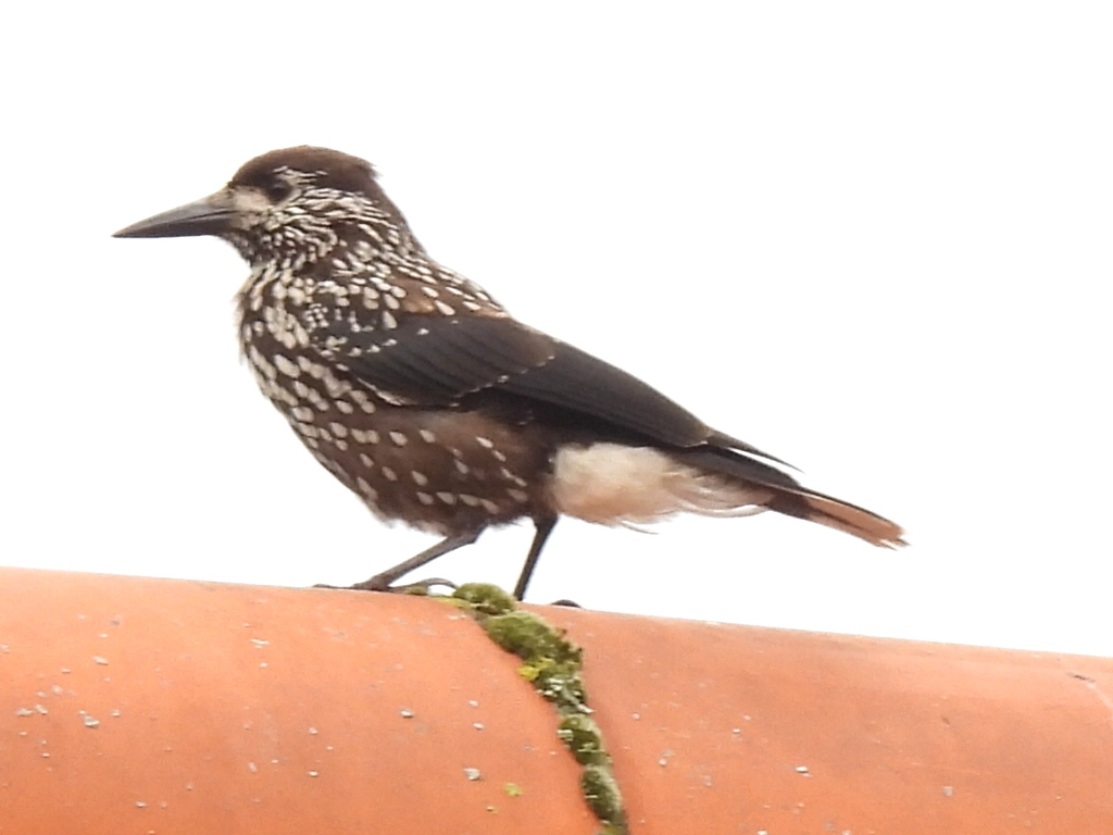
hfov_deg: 3.3
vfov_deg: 2.5
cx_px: 556
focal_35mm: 600
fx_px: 19292
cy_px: 418
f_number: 5
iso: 220
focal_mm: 107
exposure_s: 1/250
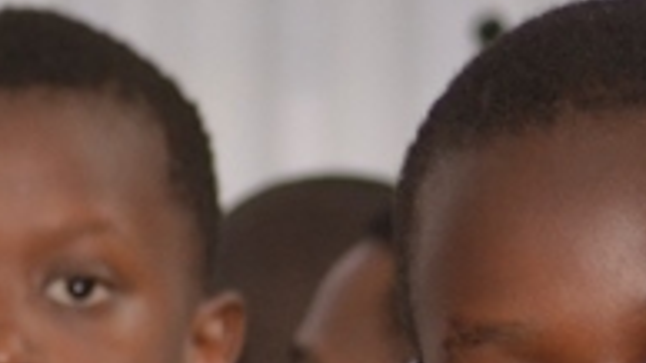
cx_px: -343
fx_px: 9898
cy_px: 803
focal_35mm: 578
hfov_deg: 3.7
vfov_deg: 2.1
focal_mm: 70
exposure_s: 1/50
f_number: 4
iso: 640
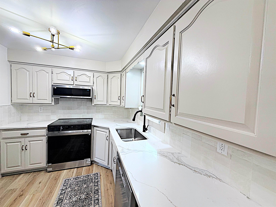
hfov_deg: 102.1
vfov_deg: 85.7
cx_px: 138
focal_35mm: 14
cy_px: 104
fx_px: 112
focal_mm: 2.22
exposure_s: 1/120
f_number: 2.2
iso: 125
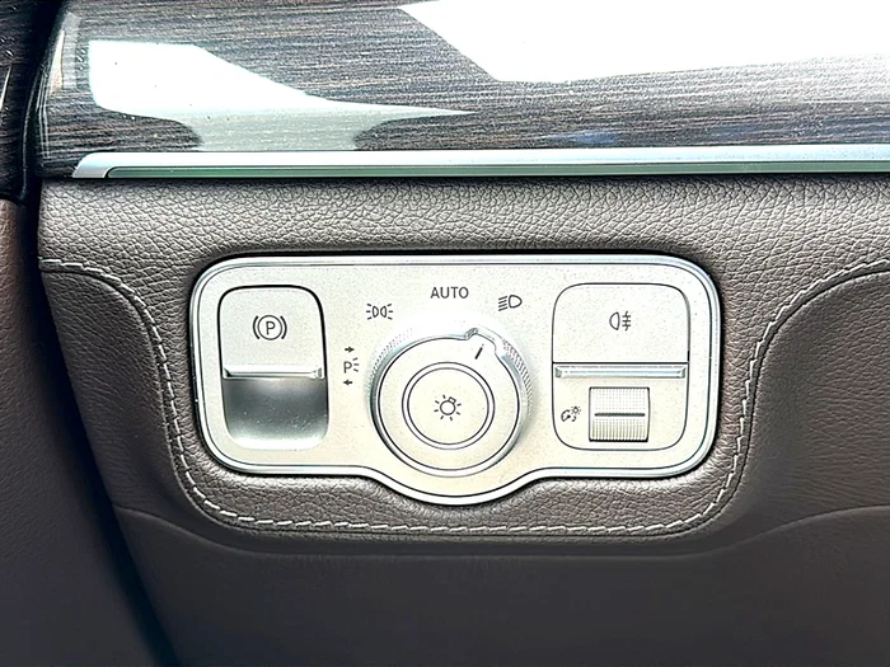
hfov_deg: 50.1
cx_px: 445
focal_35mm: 37
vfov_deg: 38.7
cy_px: 334
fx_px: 951
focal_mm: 6.86
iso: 50
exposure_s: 1/45
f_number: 1.78
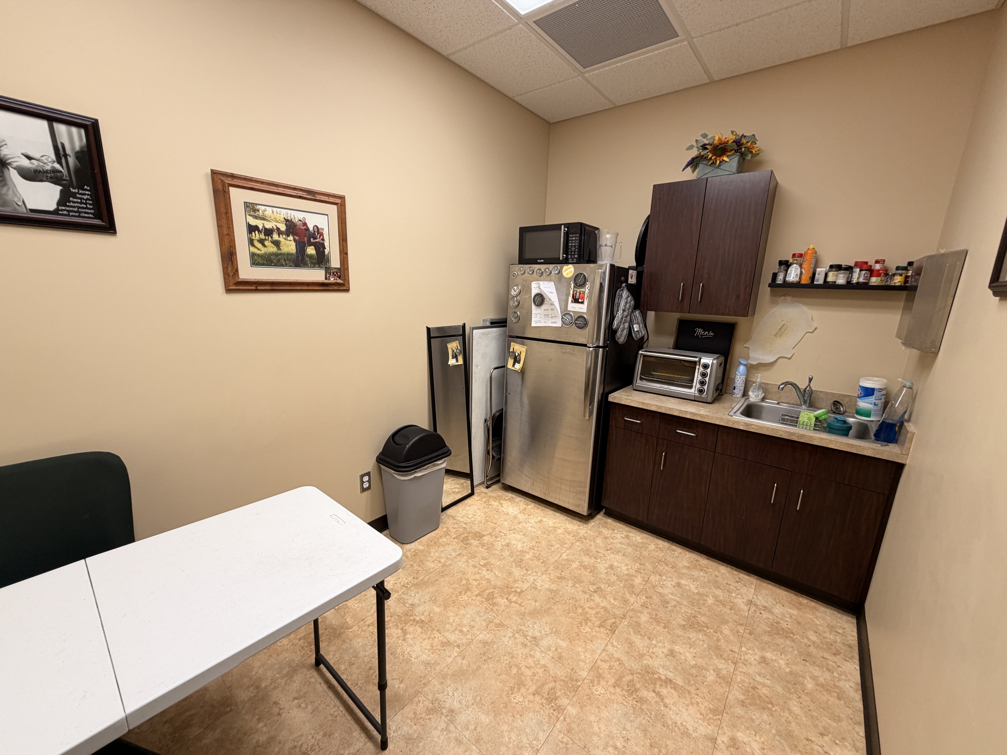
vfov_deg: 85.7
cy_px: 378
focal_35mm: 14
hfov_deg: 102.1
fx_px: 407
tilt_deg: -12.6
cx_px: 504
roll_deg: -2.4
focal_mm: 2.22
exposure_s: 1/61
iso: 100
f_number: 2.2
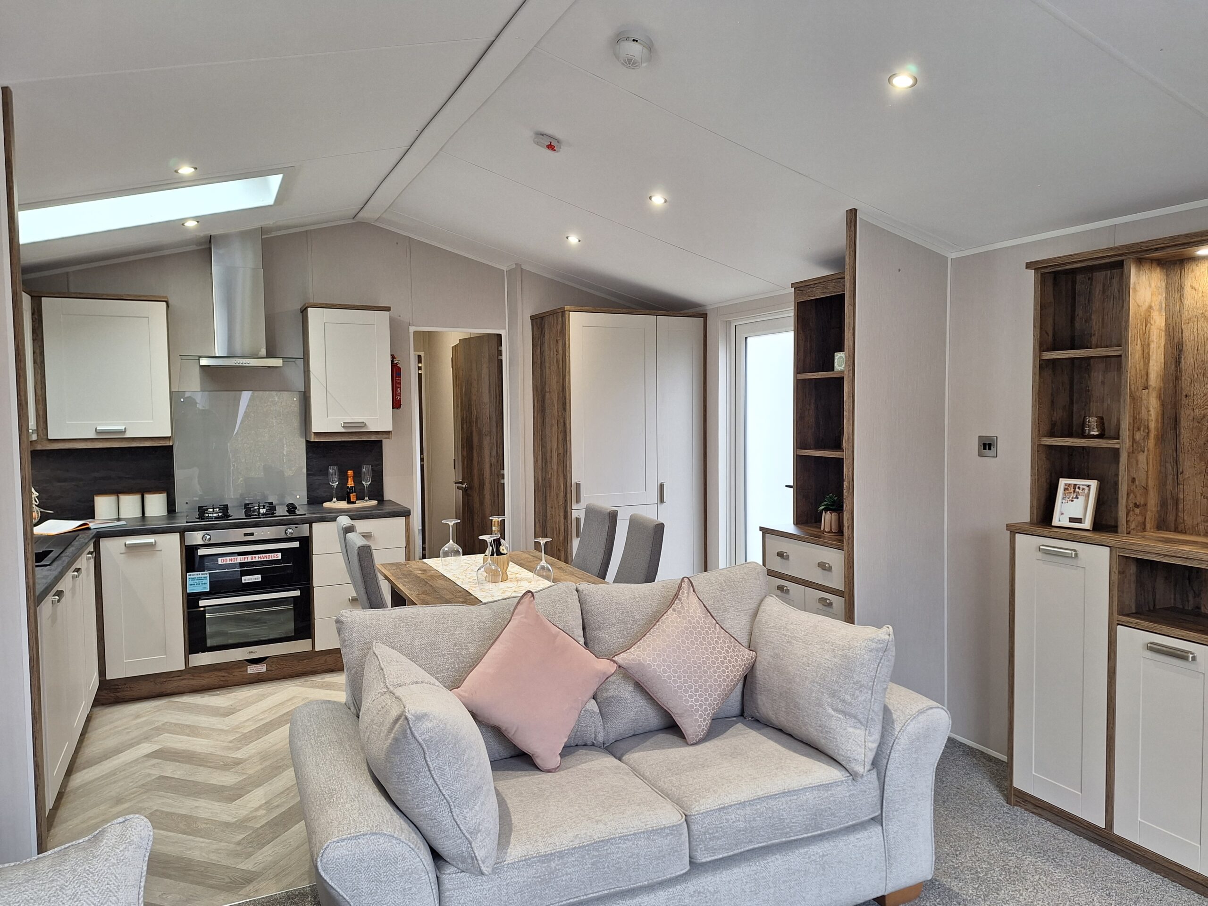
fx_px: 803
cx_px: 604
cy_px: 453
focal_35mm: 23
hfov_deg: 73.9
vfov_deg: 58.9
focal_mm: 5.54
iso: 100
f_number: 1.8
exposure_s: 1/50
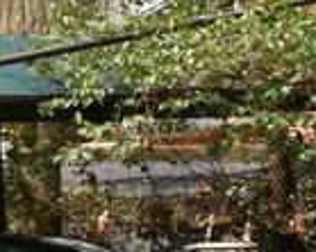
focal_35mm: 87
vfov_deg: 17.6
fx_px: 813
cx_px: -537
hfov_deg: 12.9
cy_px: 123
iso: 500
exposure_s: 1/1000
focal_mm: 10
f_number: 8
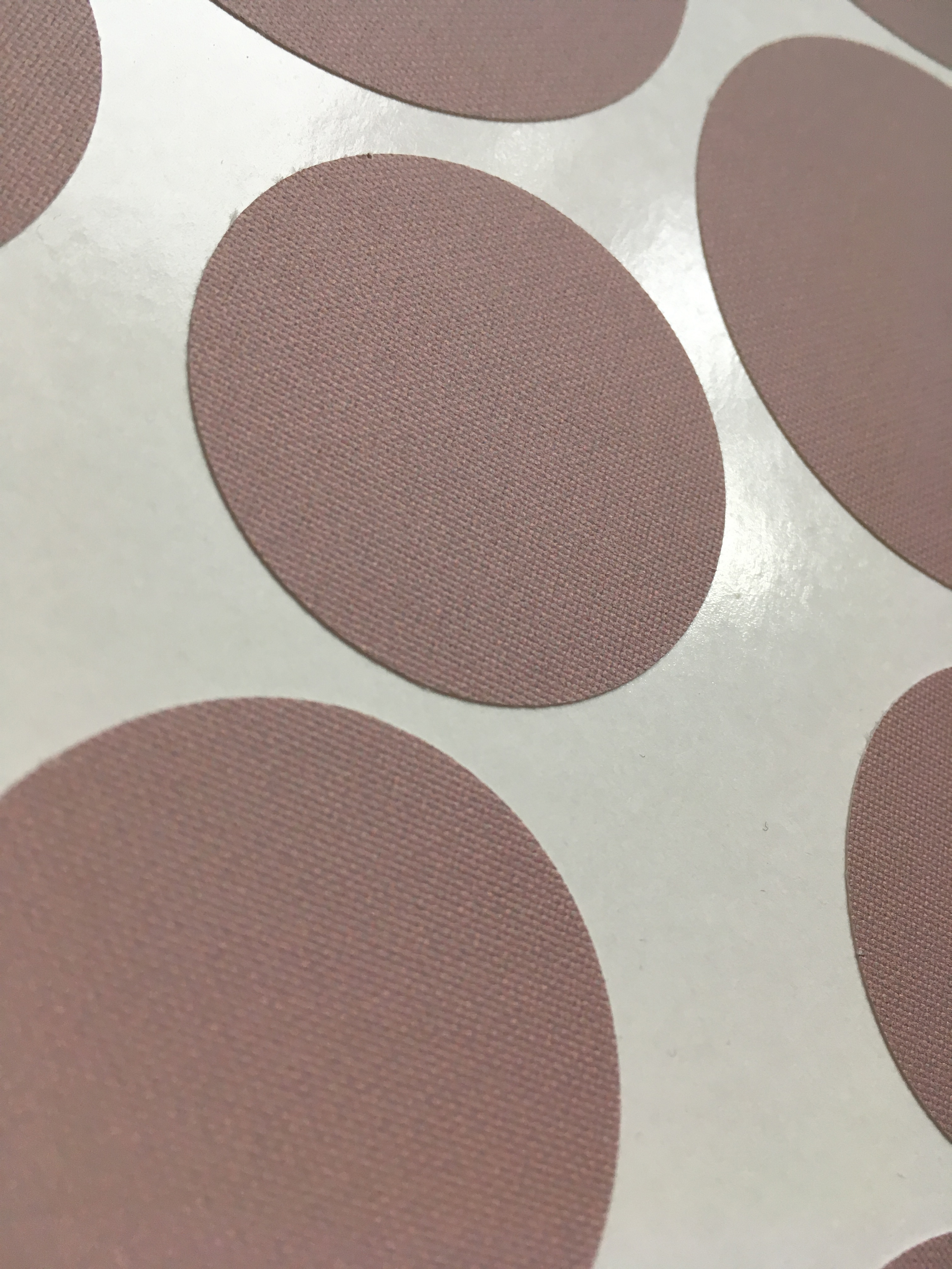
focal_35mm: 29
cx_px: 476
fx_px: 1063
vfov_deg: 61.7
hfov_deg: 48.2
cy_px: 634
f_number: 2.2
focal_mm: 4.15
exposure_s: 1/33
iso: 32
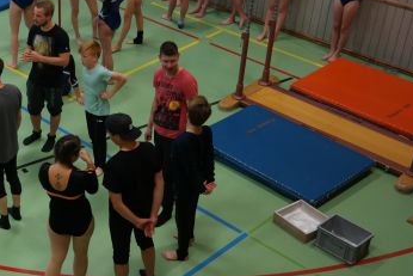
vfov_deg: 22.2
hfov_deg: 31.6
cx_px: 55
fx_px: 700
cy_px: 168
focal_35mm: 61
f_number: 4
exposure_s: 1/40
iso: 400
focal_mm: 22
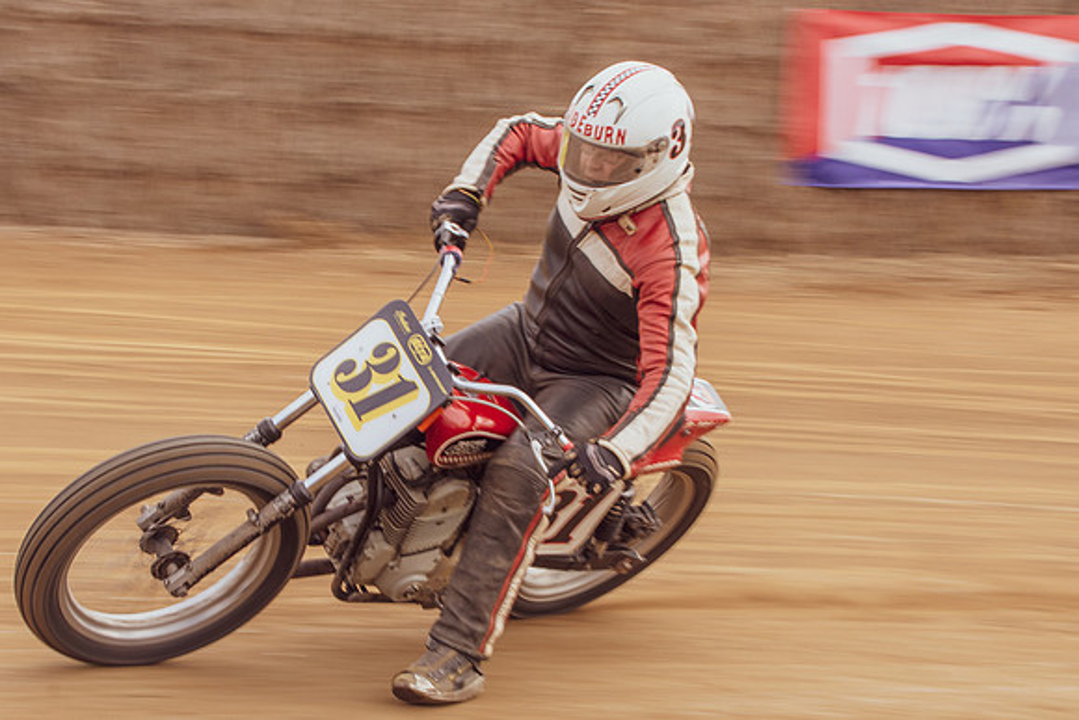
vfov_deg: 11.4
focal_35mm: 121
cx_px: 399
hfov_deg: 16.9
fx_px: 3619
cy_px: 359
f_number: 13
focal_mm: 60
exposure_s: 1/100
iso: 200
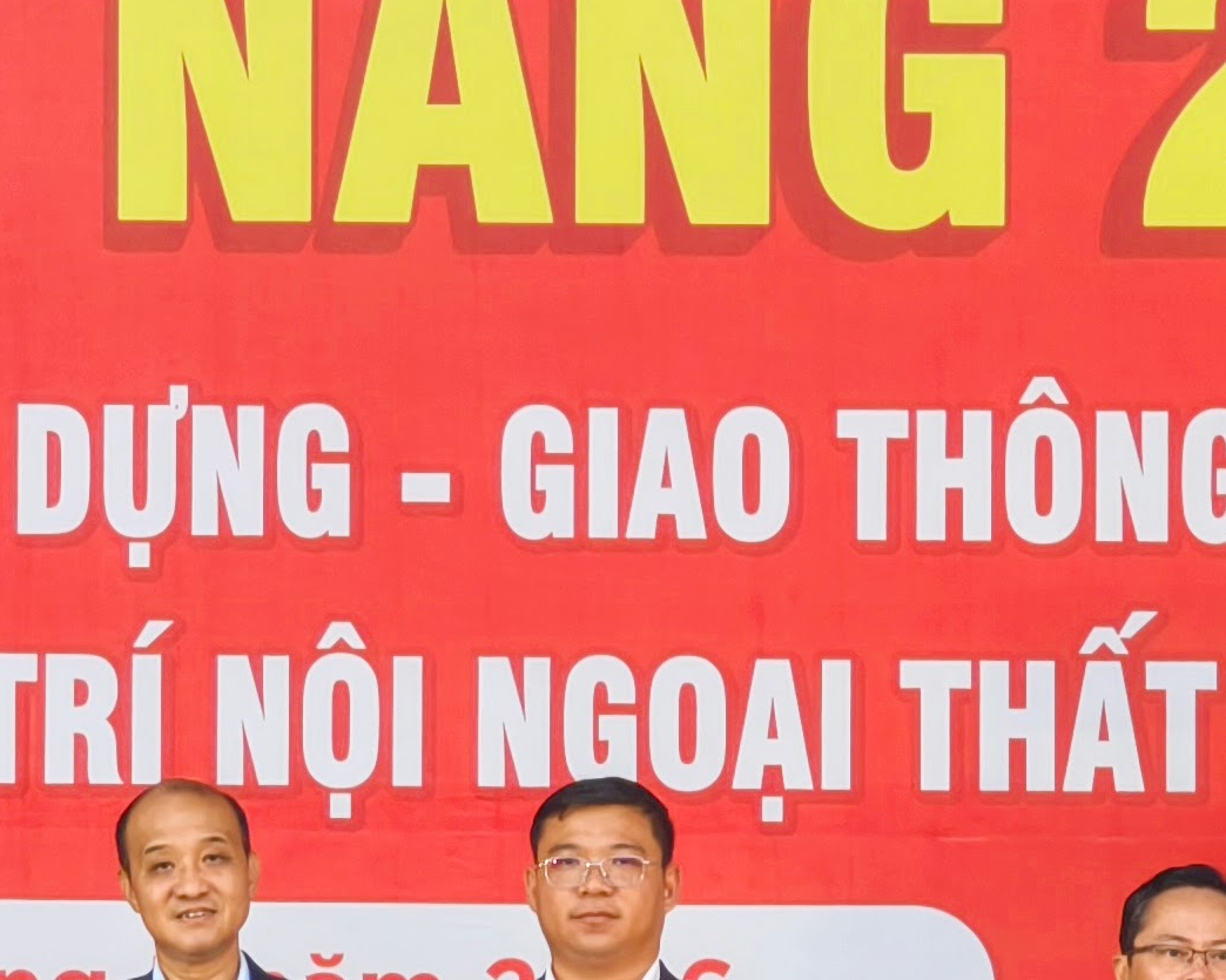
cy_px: 648
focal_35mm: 426
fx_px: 15456
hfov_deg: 4.5
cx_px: -188
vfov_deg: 3.6
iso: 80
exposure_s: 1/100
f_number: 3
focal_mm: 17.27
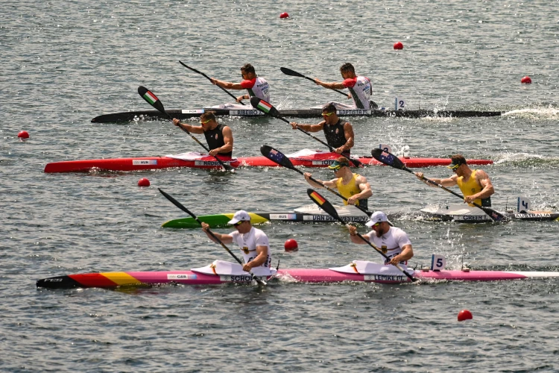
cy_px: 186
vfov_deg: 4.6
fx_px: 4658
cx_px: 280
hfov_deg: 6.9
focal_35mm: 300
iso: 125
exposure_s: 1/2000
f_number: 4
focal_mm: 300
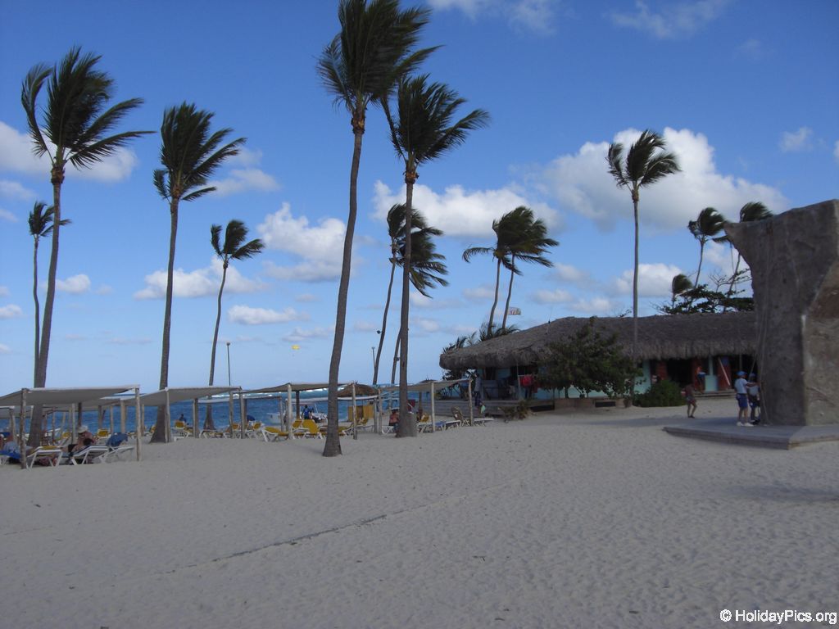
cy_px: 314
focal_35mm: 38
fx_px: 921
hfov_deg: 49.0
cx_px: 420
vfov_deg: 37.7
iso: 64
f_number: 8
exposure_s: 1/200
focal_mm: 6.2
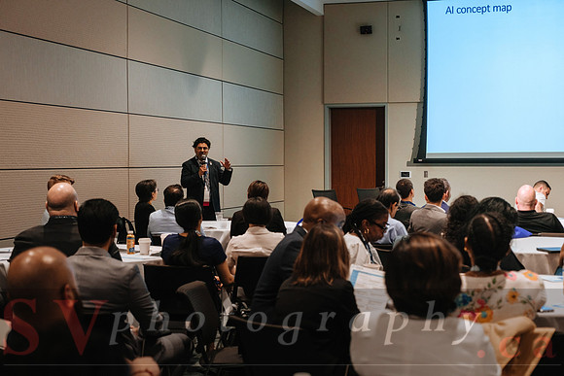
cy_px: 188
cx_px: 275
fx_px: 946
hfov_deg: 33.2
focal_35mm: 60
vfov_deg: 22.5
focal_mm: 38.8
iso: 1000
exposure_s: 1/60
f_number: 2.8
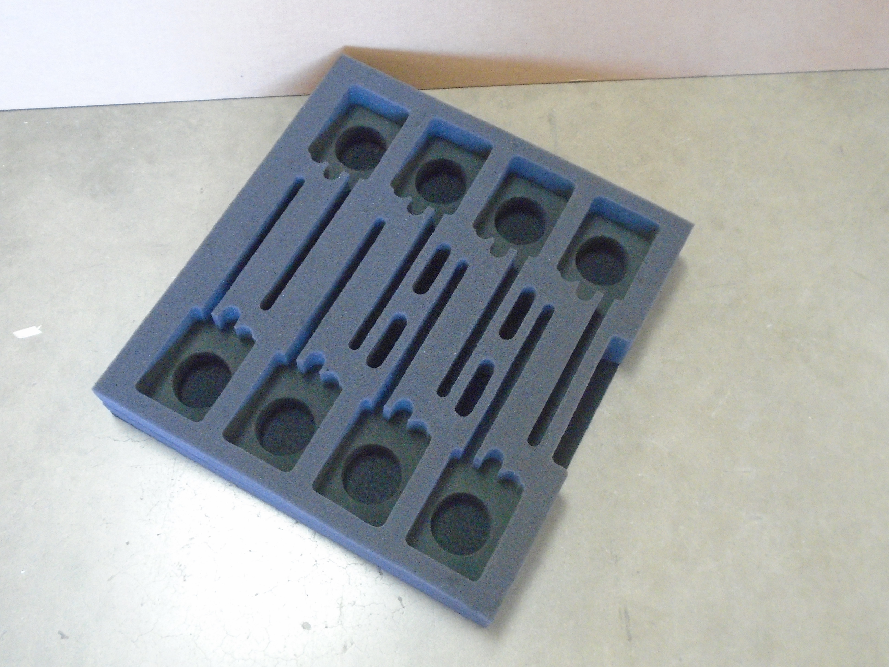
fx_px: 925
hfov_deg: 51.4
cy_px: 334
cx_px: 444
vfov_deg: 39.7
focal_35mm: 36
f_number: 3.8
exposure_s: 1/30
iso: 800
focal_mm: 6.4
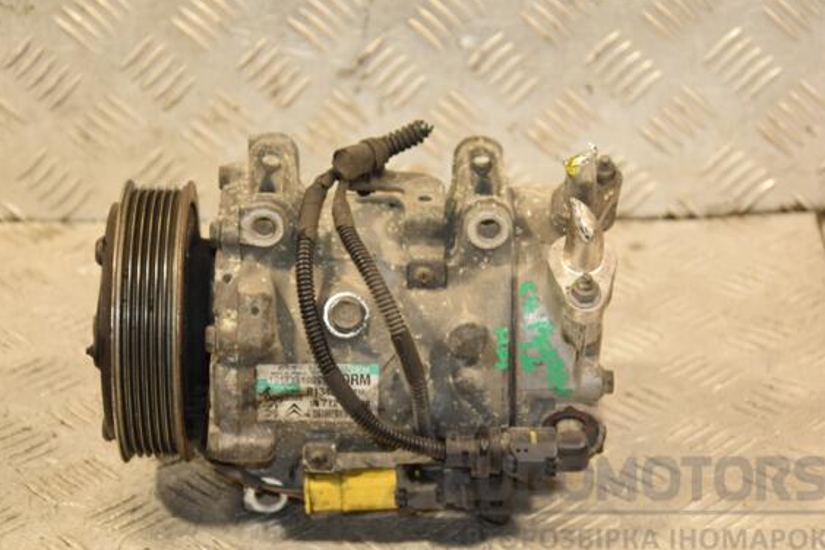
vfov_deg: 13.8
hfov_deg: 20.6
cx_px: 417
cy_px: 284
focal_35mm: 99
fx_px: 2269
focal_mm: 62
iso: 800
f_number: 5.3
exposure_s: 1/100
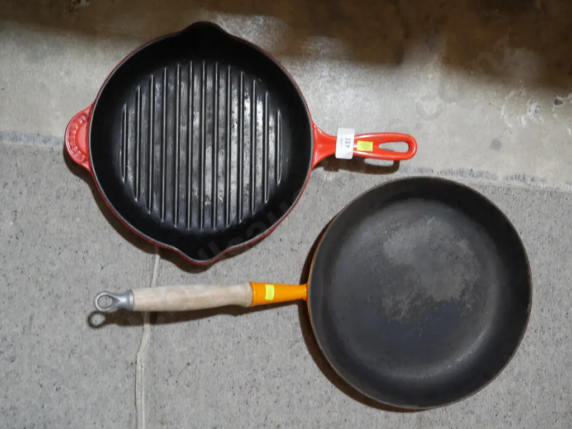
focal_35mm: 40
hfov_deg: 46.8
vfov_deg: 36.0
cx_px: 286
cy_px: 214
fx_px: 661
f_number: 4.5
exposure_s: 1/60
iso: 640
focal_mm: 20
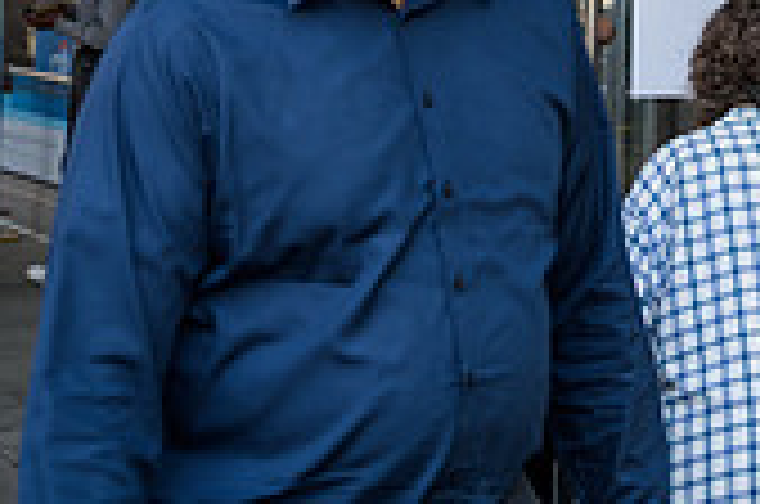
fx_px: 2465
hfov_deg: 16.8
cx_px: 890
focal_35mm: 117
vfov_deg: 11.0
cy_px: -353
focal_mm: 34
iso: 200
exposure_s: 1/250
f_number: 3.2
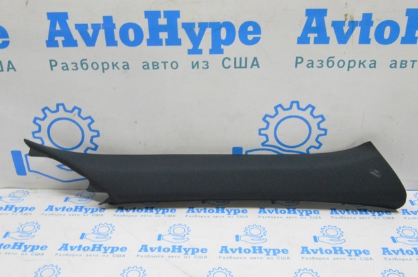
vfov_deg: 34.1
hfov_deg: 49.6
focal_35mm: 39
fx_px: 452
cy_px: 138
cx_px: 209
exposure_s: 1/20
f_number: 20
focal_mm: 26
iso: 6400
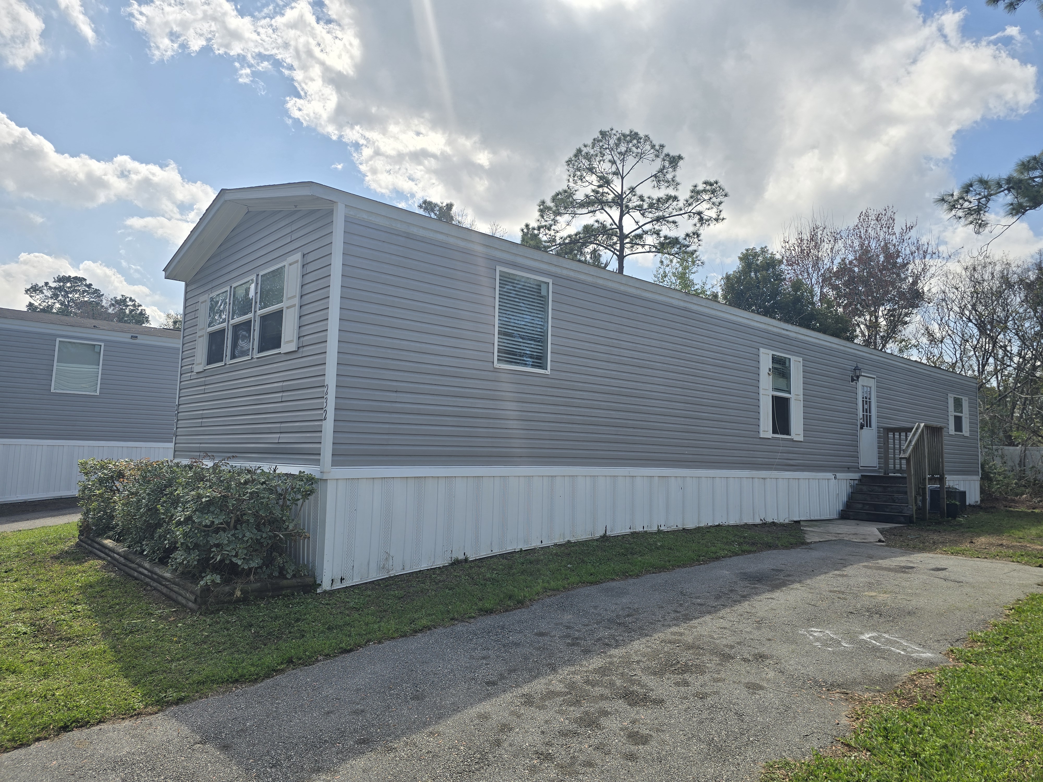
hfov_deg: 73.9
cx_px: 522
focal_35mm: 23
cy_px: 391
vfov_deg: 58.9
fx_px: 693
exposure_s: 1/1102
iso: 12
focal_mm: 6.3
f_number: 1.7
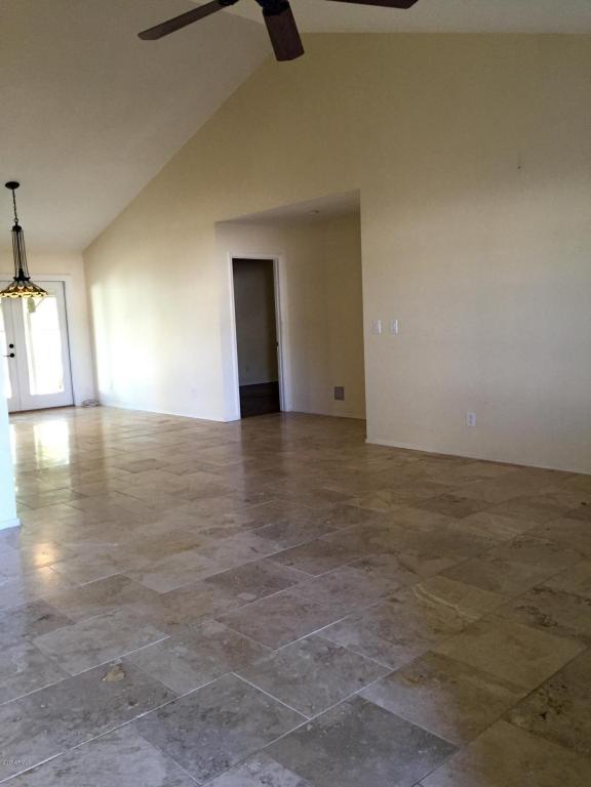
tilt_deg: -6.1
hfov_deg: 48.2
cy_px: 394
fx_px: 660
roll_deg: +2.2
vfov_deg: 61.7
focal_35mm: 29
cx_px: 296
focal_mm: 4.15
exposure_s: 1/30
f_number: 2.2
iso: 160
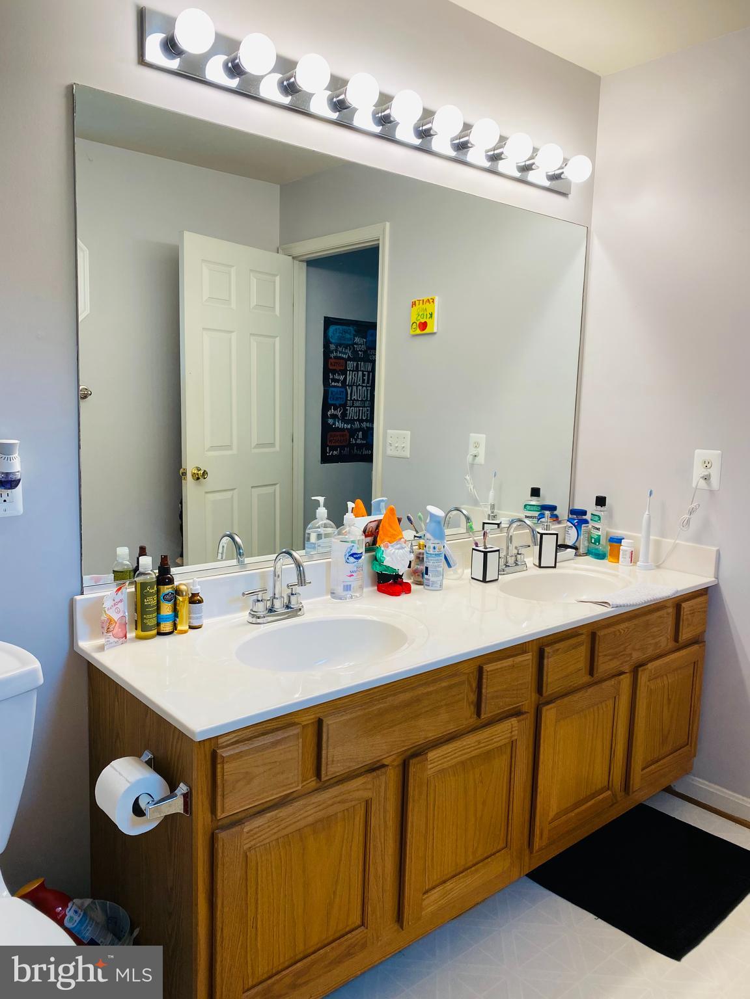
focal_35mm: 26
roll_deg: -2.3
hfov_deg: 53.1
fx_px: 751
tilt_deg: -6.9
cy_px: 500
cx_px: 375
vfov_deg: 67.3
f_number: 1.8
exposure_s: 1/120
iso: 80
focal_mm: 4.25
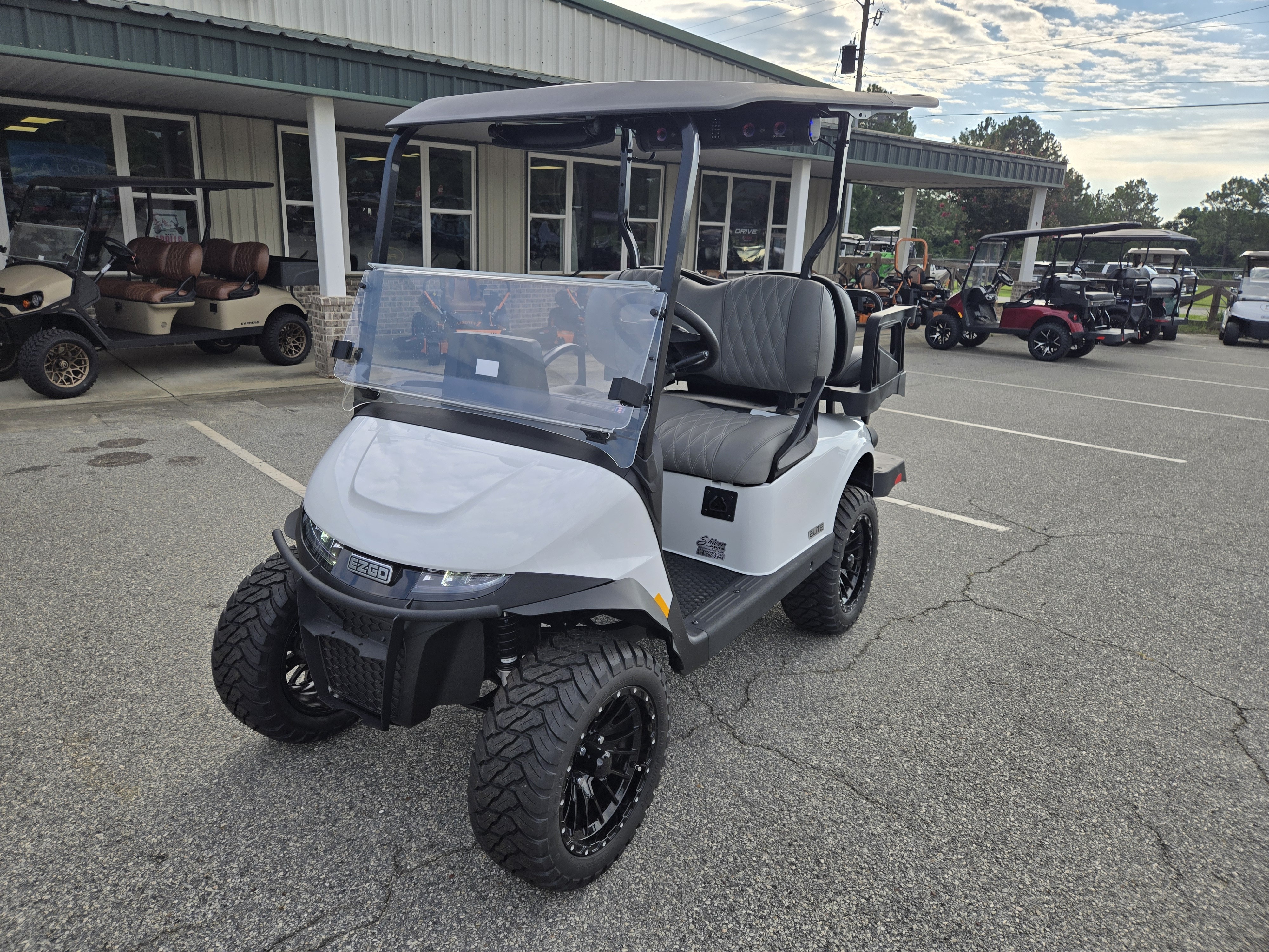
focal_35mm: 23
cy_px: 476
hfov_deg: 73.9
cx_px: 634
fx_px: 843
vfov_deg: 58.9
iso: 25
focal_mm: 5.4
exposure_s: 1/2010
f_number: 1.8
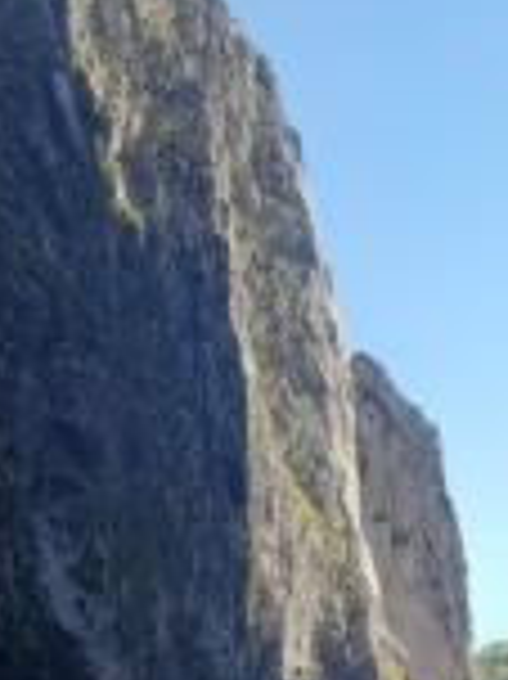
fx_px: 1352
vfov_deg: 25.0
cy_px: 847
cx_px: 472
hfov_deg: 20.8
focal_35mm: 69
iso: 40
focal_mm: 3.92
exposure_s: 1/386
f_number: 1.7
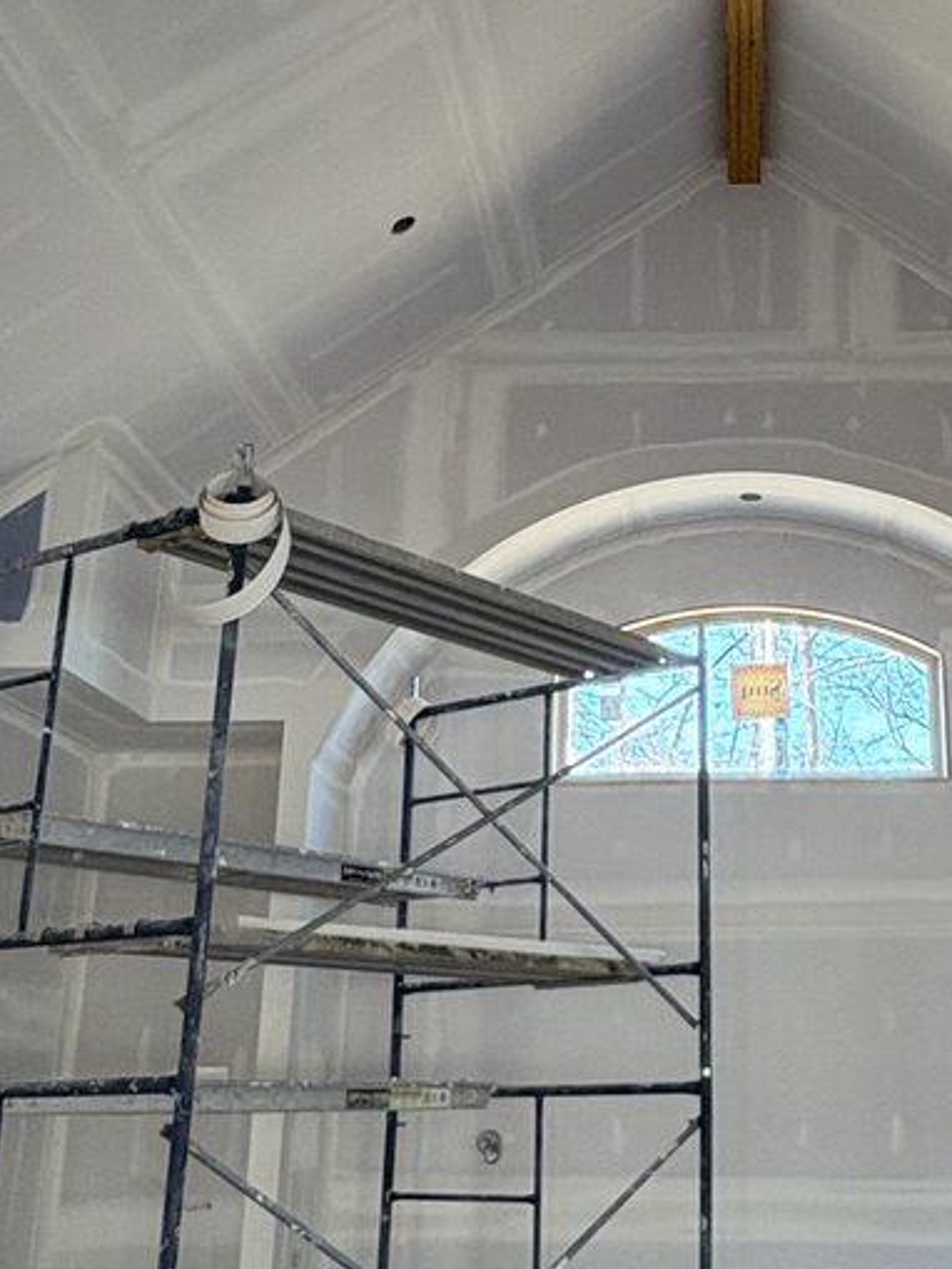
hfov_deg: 32.0
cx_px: 758
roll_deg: +0.2
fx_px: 1613
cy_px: 571
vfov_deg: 42.9
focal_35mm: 44
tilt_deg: +18.4
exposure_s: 1/69
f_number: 2.2
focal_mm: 2.22
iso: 200
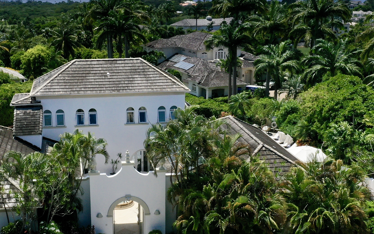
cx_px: 138
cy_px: 182
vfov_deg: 21.8
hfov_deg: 34.4
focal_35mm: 59
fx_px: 601
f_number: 7.1
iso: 100
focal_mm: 10.26
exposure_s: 1/1000
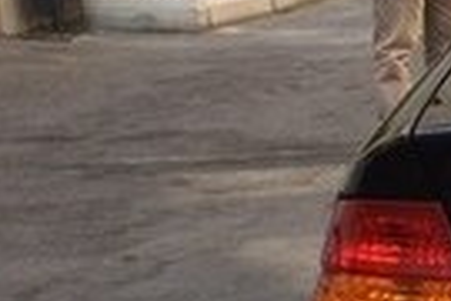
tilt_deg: -15.9
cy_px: 346
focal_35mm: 148
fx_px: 1854
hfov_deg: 11.5
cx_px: 1072
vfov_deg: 9.2
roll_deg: -0.5
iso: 32
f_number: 2.2
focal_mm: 4.15
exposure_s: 1/391
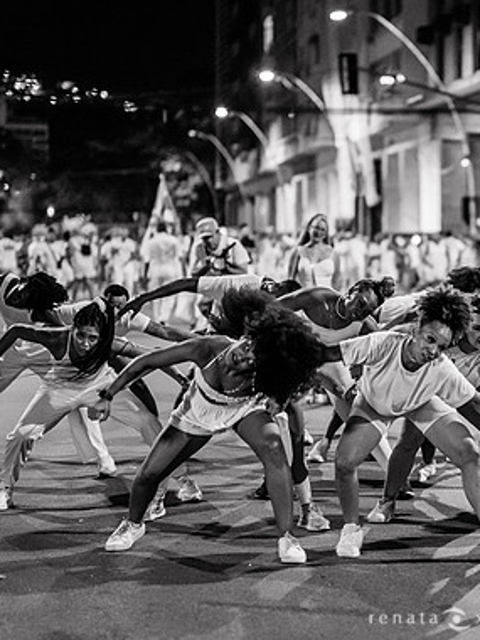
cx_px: 453
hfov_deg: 13.3
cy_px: 323
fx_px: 2034
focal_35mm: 110
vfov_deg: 17.9
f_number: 1.2
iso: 2000
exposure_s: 1/250
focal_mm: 50
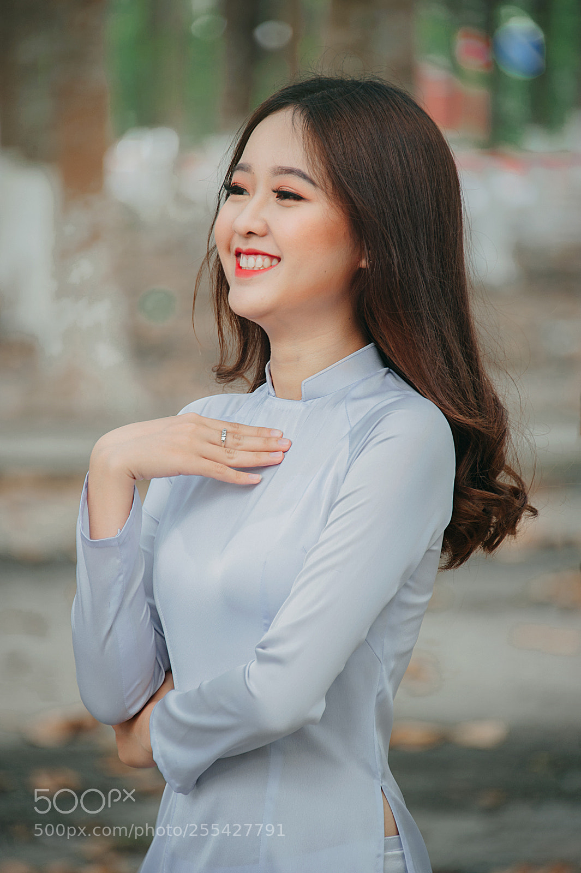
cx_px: 290
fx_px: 7270
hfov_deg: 4.6
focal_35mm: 300
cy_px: 436
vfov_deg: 6.9
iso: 200
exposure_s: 1/50
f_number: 5.6
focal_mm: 300
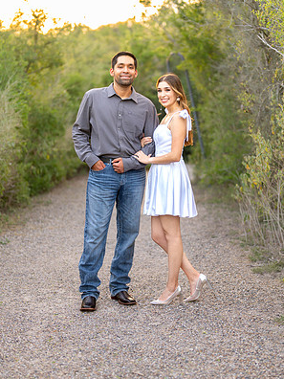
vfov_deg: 23.8
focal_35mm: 82
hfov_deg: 18.0
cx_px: 142
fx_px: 897
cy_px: 190
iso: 200
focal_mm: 50
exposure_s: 1/320
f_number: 1.2
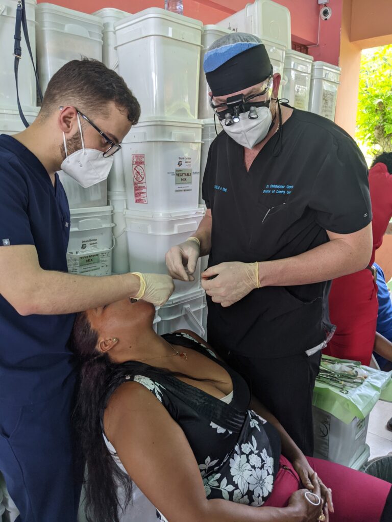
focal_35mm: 27
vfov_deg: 65.3
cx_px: 196
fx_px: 408
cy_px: 261
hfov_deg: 51.4
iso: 78
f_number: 1.73
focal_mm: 4.38
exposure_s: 1/89.9
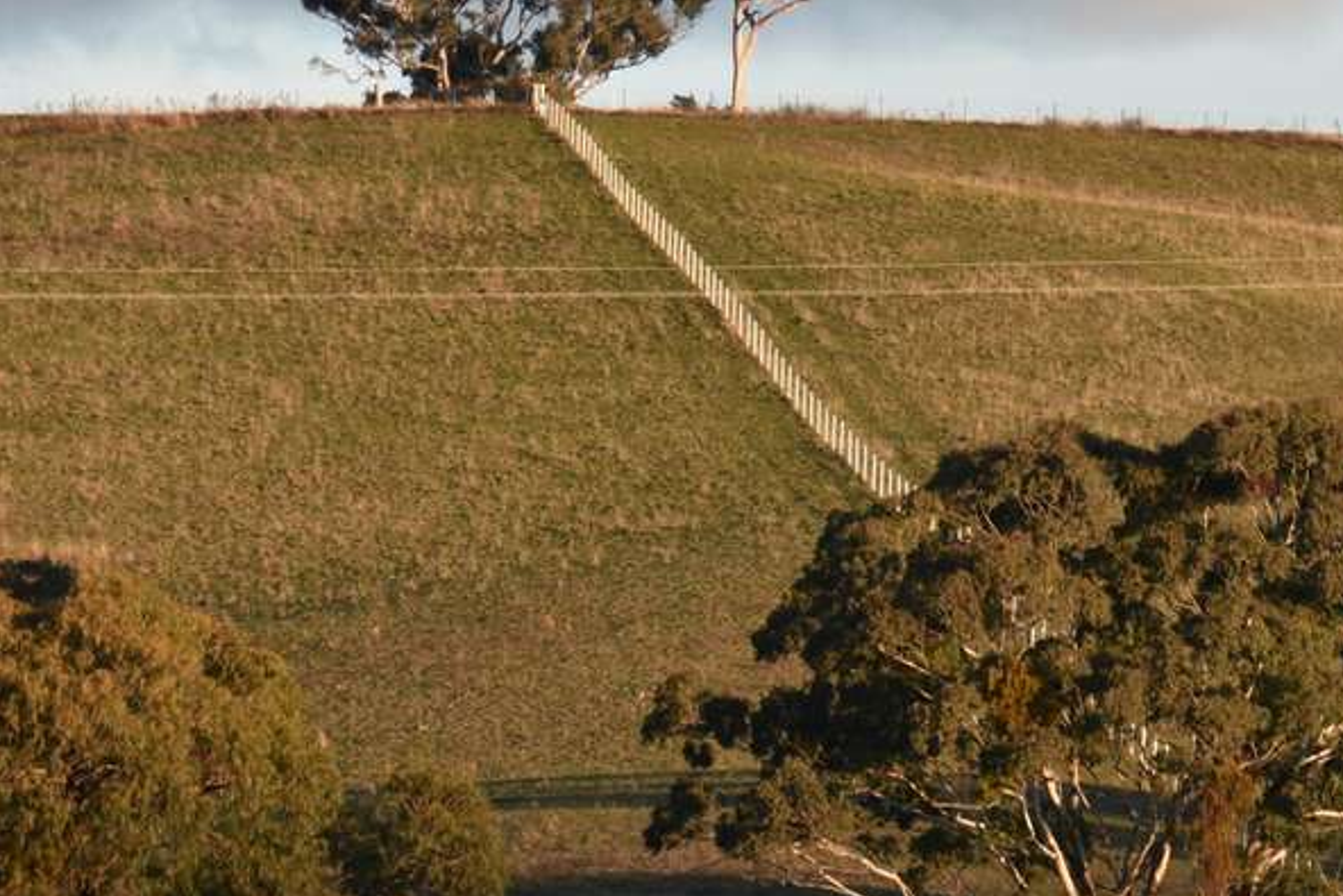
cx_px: 649
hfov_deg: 2.7
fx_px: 28119
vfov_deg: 1.8
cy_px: 615
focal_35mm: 754
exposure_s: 1/250
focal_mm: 155
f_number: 5.6
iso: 160
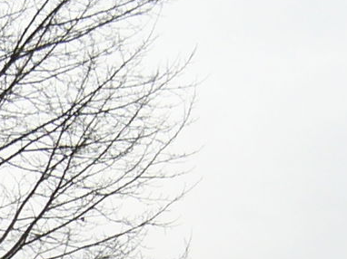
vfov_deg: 8.3
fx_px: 1763
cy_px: 370
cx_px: -222
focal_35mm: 176
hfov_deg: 10.7
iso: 50
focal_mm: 5.8
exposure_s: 1/160
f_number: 2.8
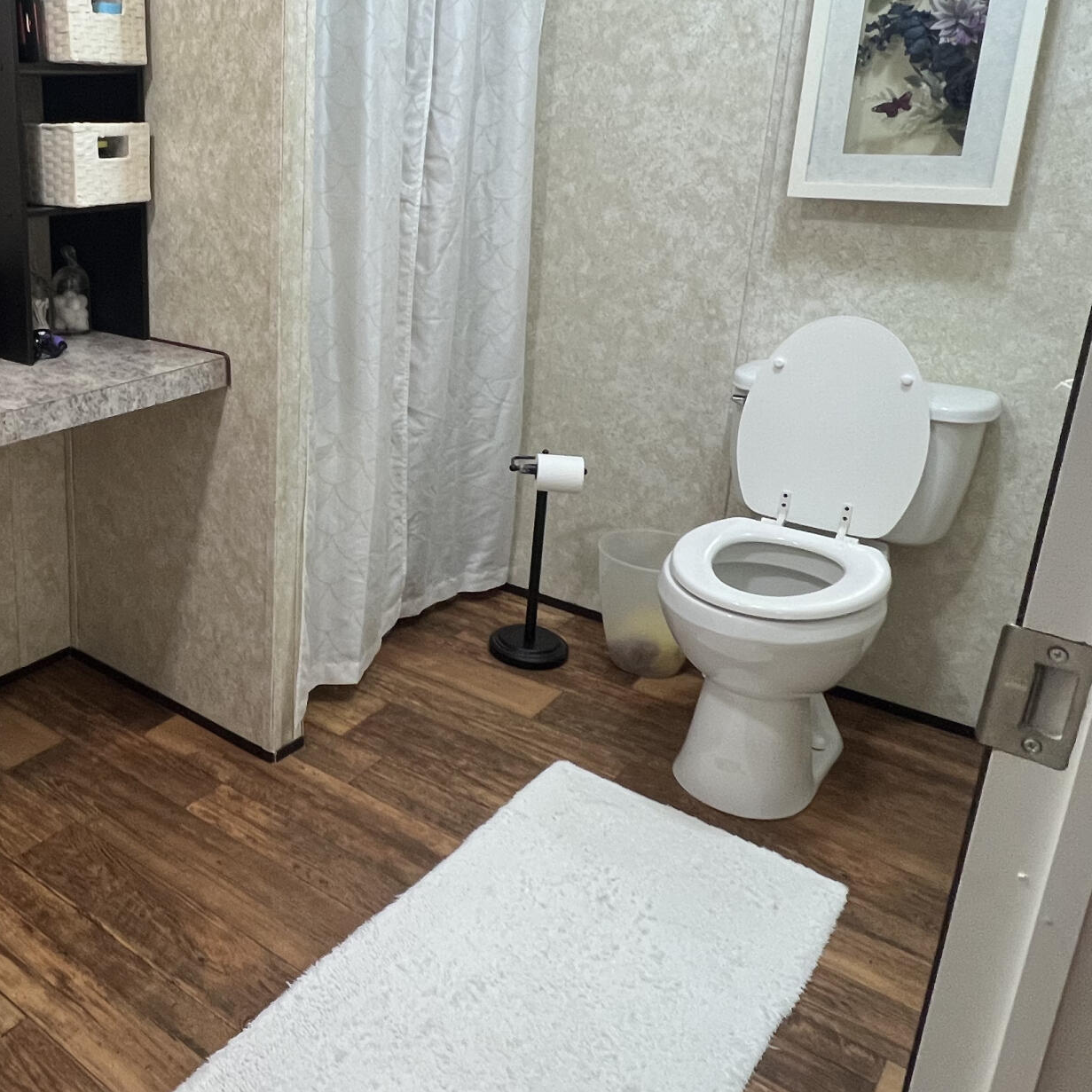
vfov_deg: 56.6
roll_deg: -0.6
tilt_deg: -17.3
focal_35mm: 28
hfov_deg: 53.1
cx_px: 201
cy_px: 409
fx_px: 999
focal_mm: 1.57
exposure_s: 1/60
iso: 250
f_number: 1.8
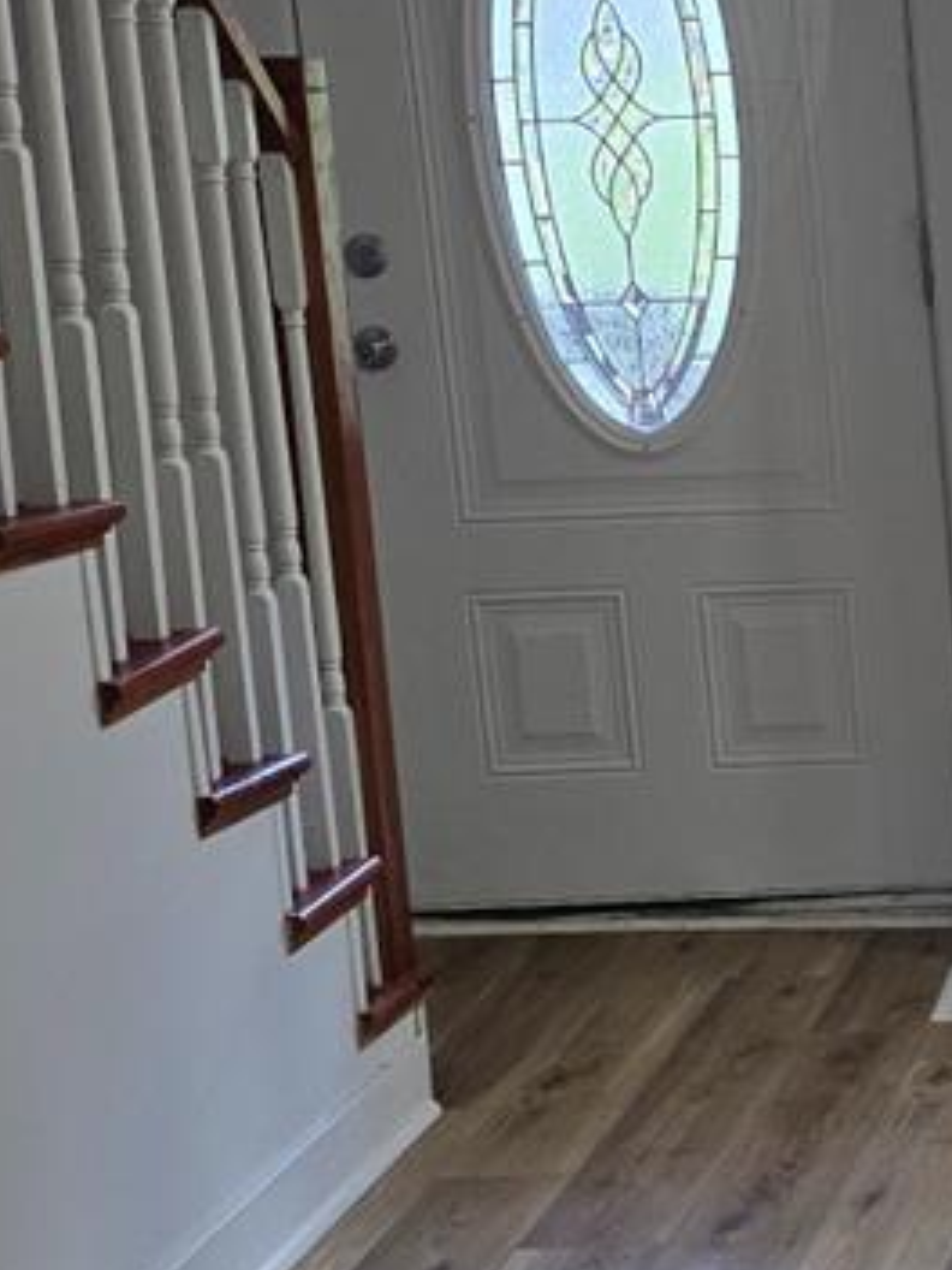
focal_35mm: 98
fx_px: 3594
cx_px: 1671
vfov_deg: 20.0
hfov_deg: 13.6
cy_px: 819
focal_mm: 6.3
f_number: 1.7
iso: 100
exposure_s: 1/120
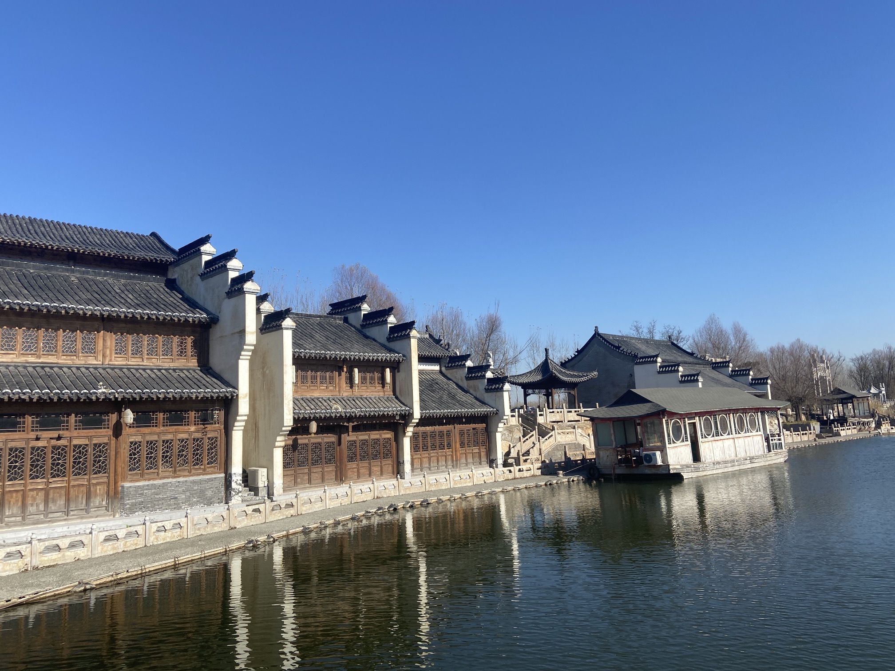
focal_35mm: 26
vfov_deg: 53.1
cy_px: 336
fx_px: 672
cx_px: 448
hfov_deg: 67.3
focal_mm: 4.25
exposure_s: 1/2967
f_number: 1.8
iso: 32
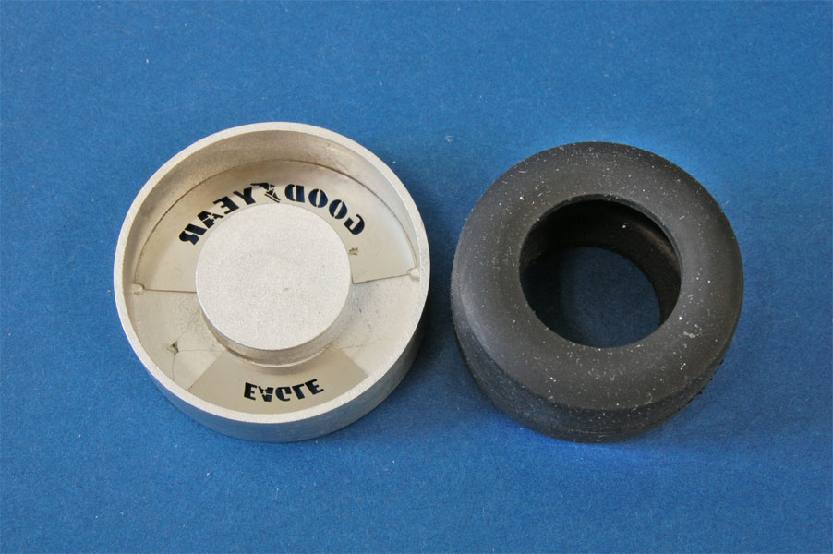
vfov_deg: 18.9
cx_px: 416
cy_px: 277
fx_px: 1665
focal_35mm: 72
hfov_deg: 28.1
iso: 400
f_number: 20
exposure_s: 1/2.5
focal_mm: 48
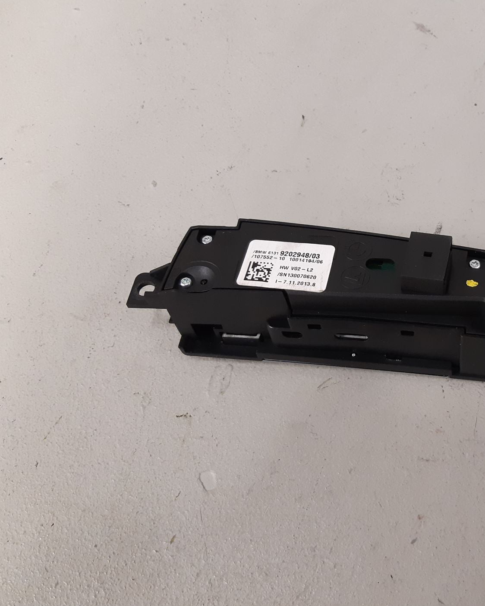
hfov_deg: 37.9
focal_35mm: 37
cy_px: 321
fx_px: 664
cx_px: 421
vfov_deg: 49.1
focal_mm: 3.93
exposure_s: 1/50
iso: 200
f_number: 1.7
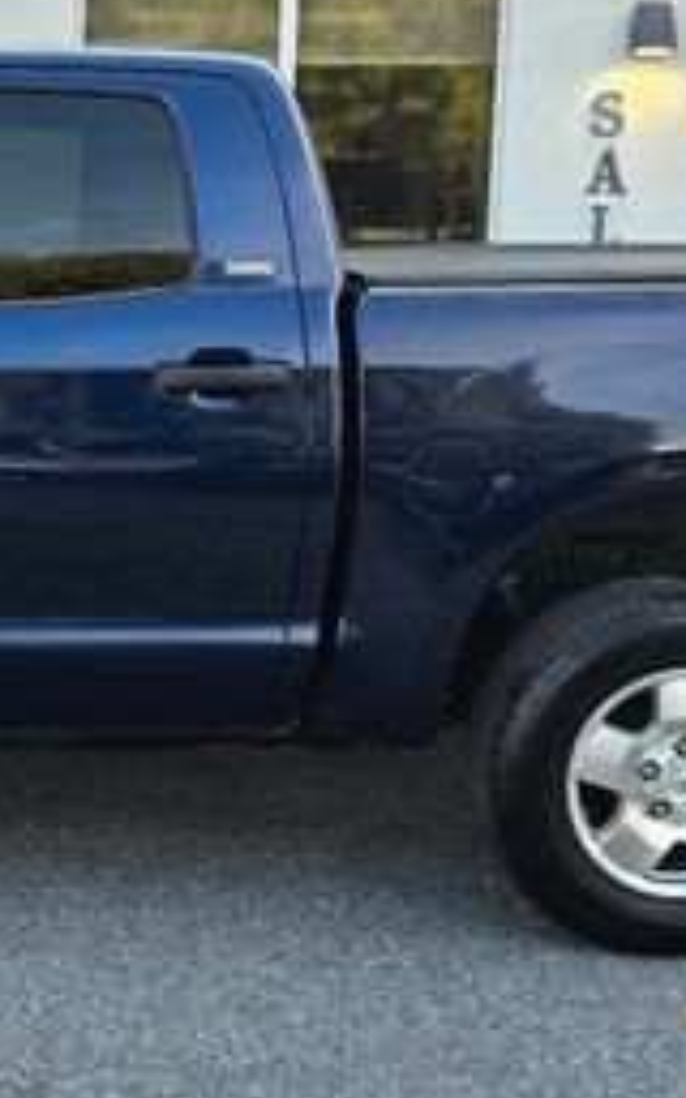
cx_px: -77
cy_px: 480
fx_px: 1825
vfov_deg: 33.4
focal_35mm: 61
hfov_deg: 20.3
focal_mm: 6.3
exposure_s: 1/180
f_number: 1.7
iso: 32
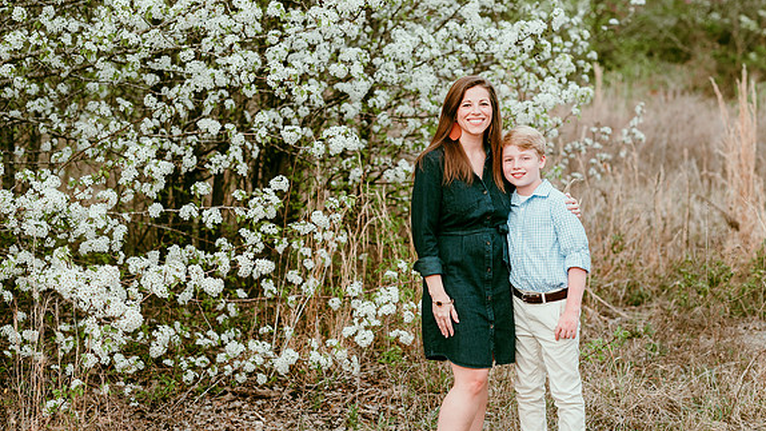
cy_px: 203
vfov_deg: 13.4
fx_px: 1828
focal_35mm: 90
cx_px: 382
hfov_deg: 23.7
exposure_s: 1/320
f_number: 3.2
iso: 200
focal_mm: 85
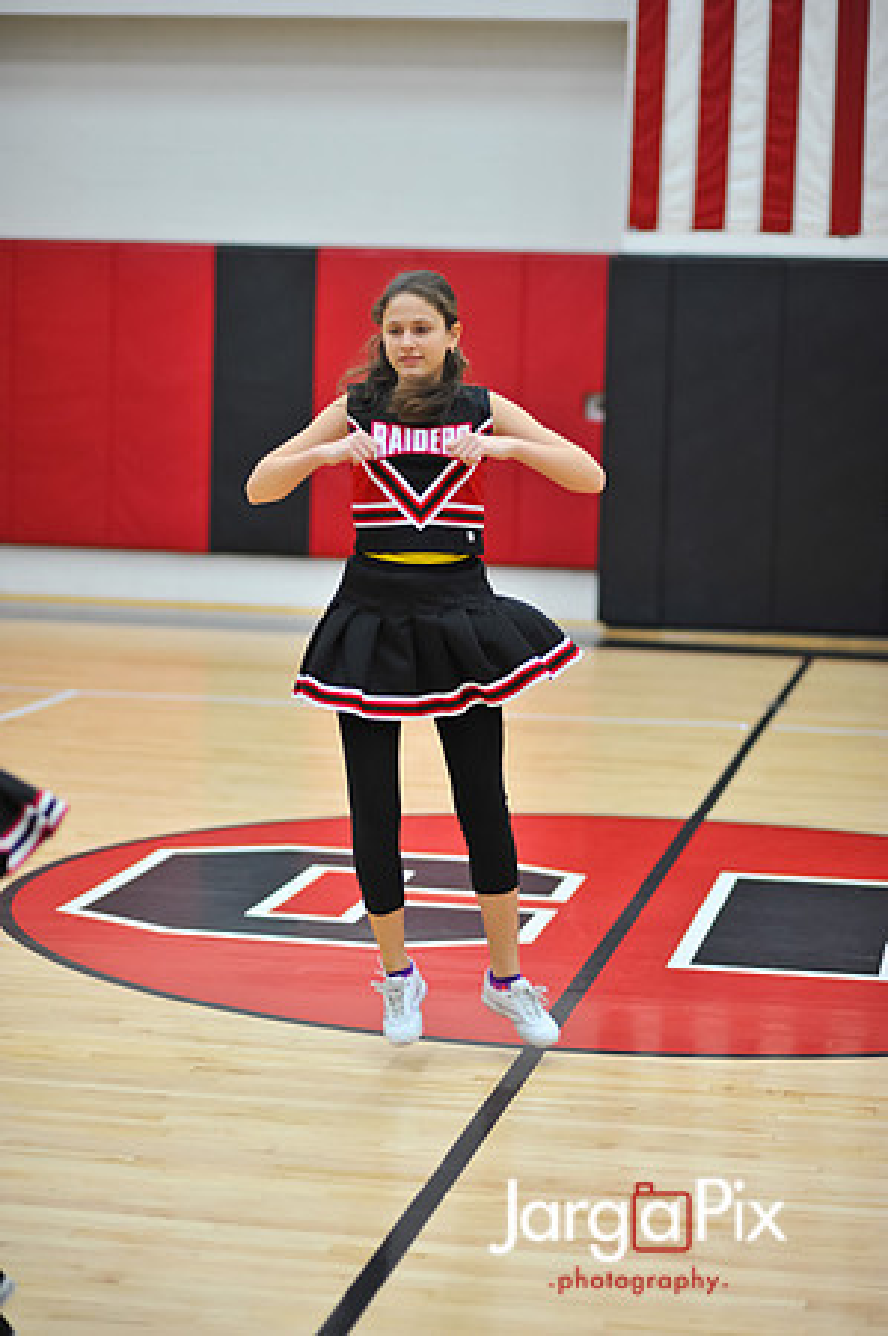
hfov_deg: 16.0
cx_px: 444
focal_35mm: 85
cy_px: 668
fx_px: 3152
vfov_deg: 23.9
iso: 1250
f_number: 2
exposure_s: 1/500
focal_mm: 85
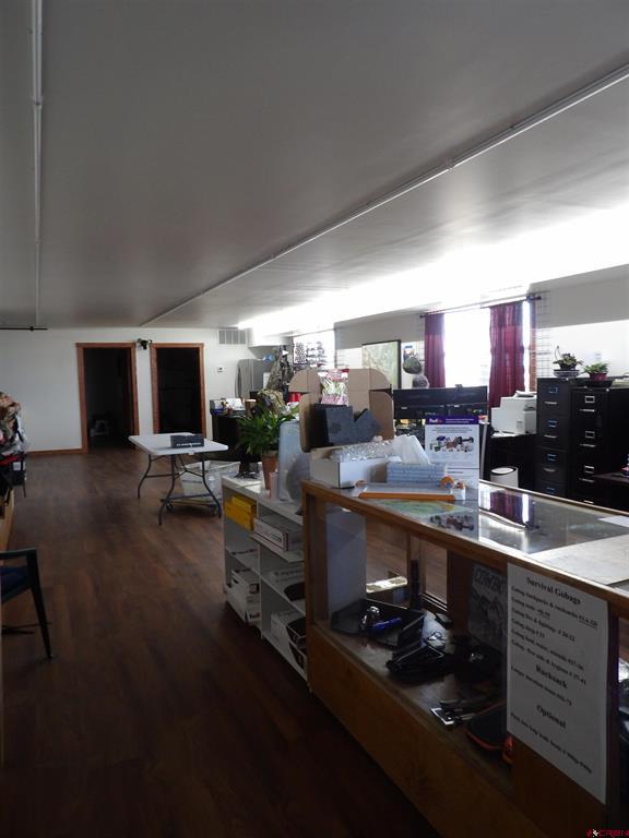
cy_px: 419
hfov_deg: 56.8
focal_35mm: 24
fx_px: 581
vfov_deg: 71.6
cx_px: 314
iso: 184
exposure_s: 1/33
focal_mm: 4.3
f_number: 3.2
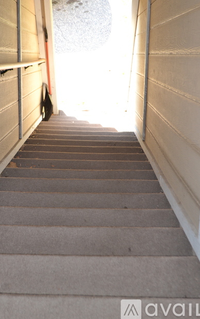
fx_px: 467
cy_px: 127
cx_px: 75
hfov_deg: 24.1
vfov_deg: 37.6
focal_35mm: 54
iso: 400
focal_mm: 29
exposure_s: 1/100
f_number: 4.5
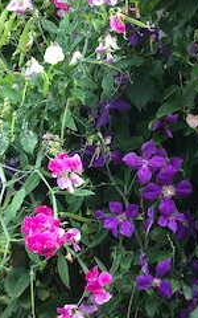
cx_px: 191
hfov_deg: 19.5
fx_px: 561
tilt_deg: -12.3
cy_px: 124
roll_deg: +2.9
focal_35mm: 65
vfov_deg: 31.4
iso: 25
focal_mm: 4.15
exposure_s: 1/100
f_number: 2.2
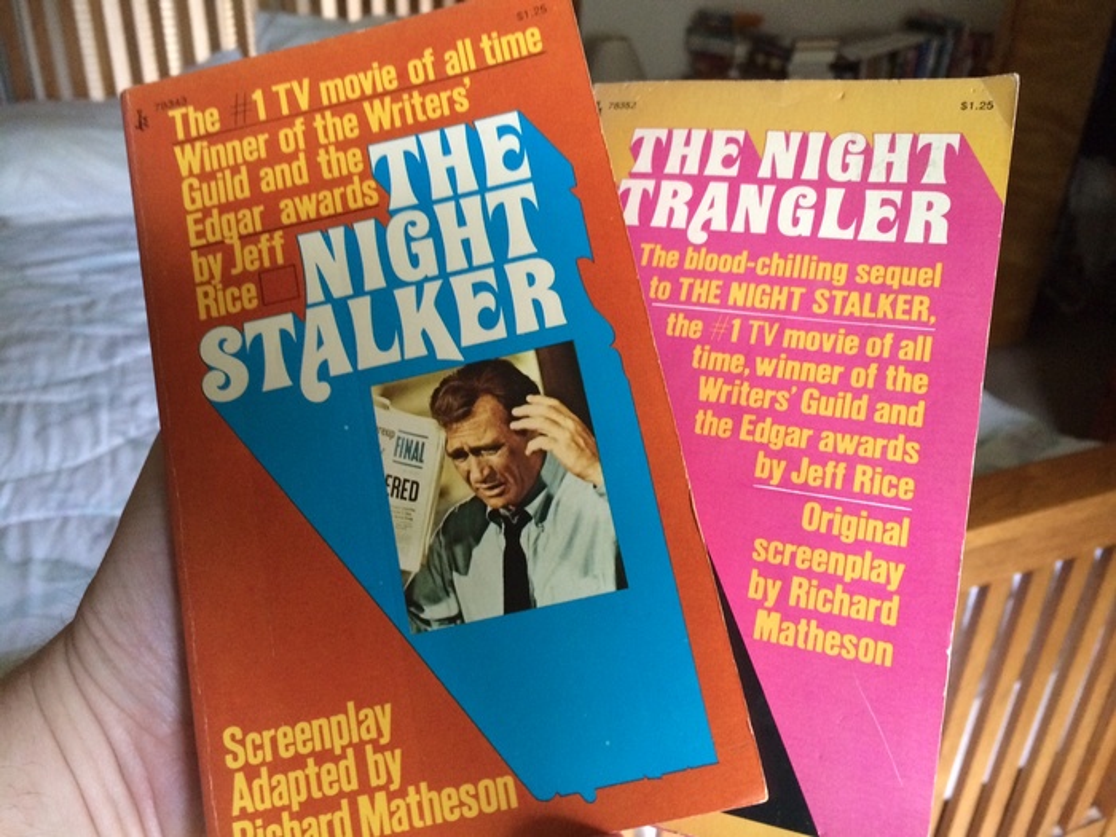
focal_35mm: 30
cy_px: 418
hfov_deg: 60.0
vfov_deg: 46.8
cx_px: 558
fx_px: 967
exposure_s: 1/17
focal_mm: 4.12
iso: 320
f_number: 2.2
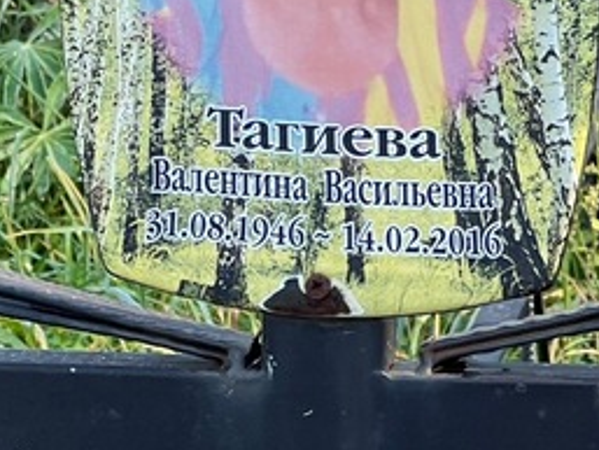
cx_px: 424
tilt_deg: -10.7
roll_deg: +1.9
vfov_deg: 6.2
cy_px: -37
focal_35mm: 240
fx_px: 4155
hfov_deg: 8.2
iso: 32
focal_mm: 9
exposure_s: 1/99
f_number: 2.8
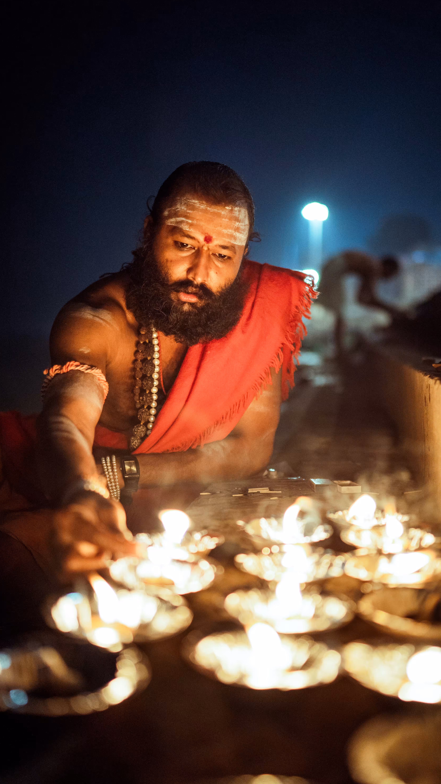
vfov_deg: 54.0
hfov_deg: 32.0
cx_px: 249
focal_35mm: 37
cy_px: 389
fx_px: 769
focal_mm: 35
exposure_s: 1/250
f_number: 1.4
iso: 1600
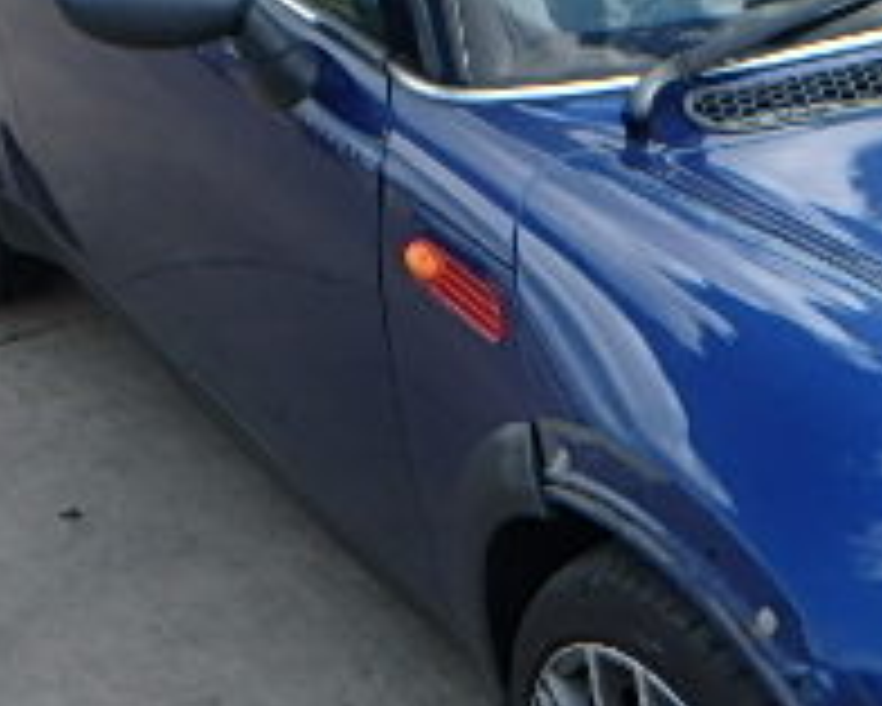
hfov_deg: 21.9
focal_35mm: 83
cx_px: 954
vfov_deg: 18.5
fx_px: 2168
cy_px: 387
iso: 125
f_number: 4.3
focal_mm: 4.7
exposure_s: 1/400
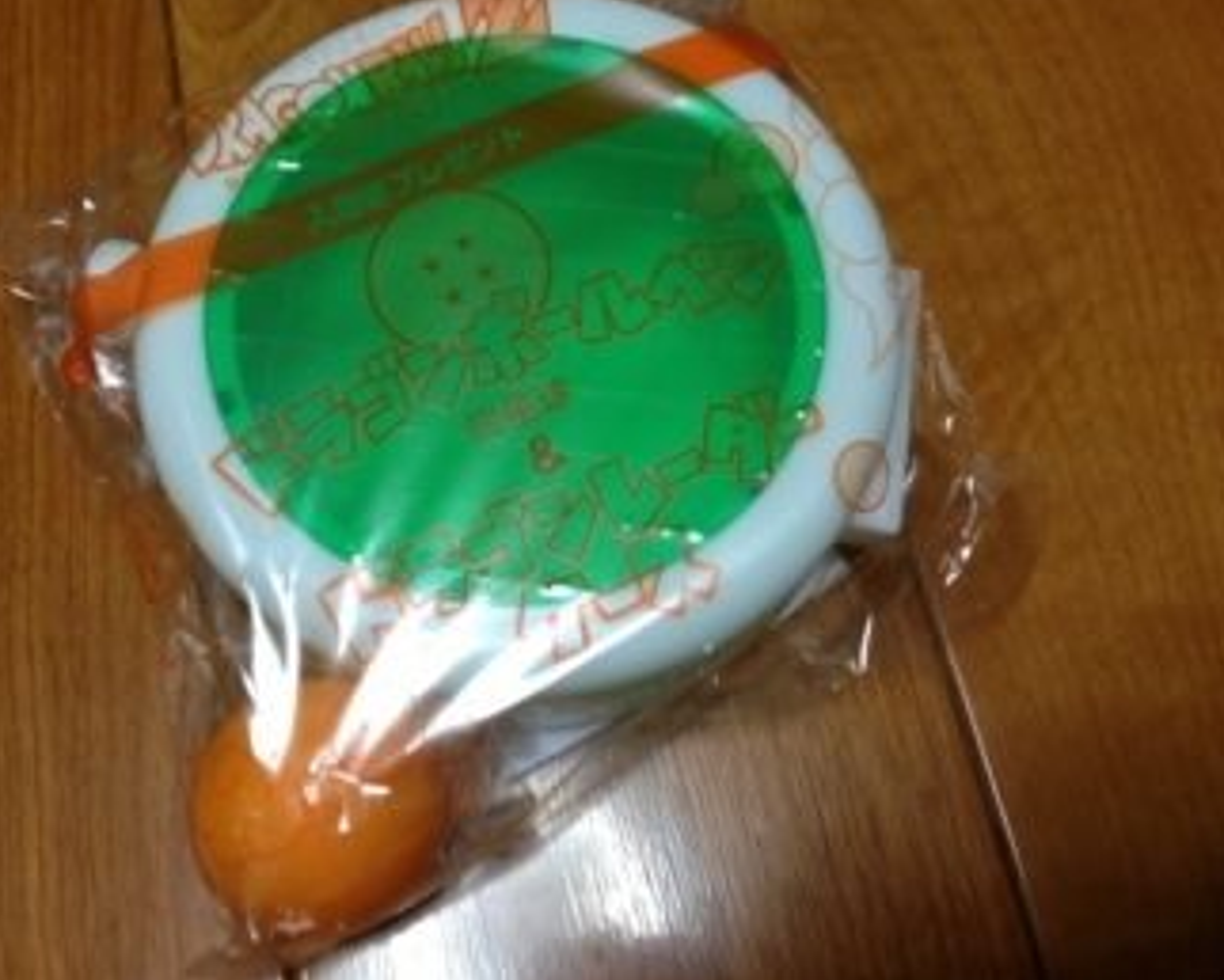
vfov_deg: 37.3
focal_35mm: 40
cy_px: 414
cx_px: 490
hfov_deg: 45.5
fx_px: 1450
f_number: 2.4
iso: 125
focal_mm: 4.13
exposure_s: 1/20
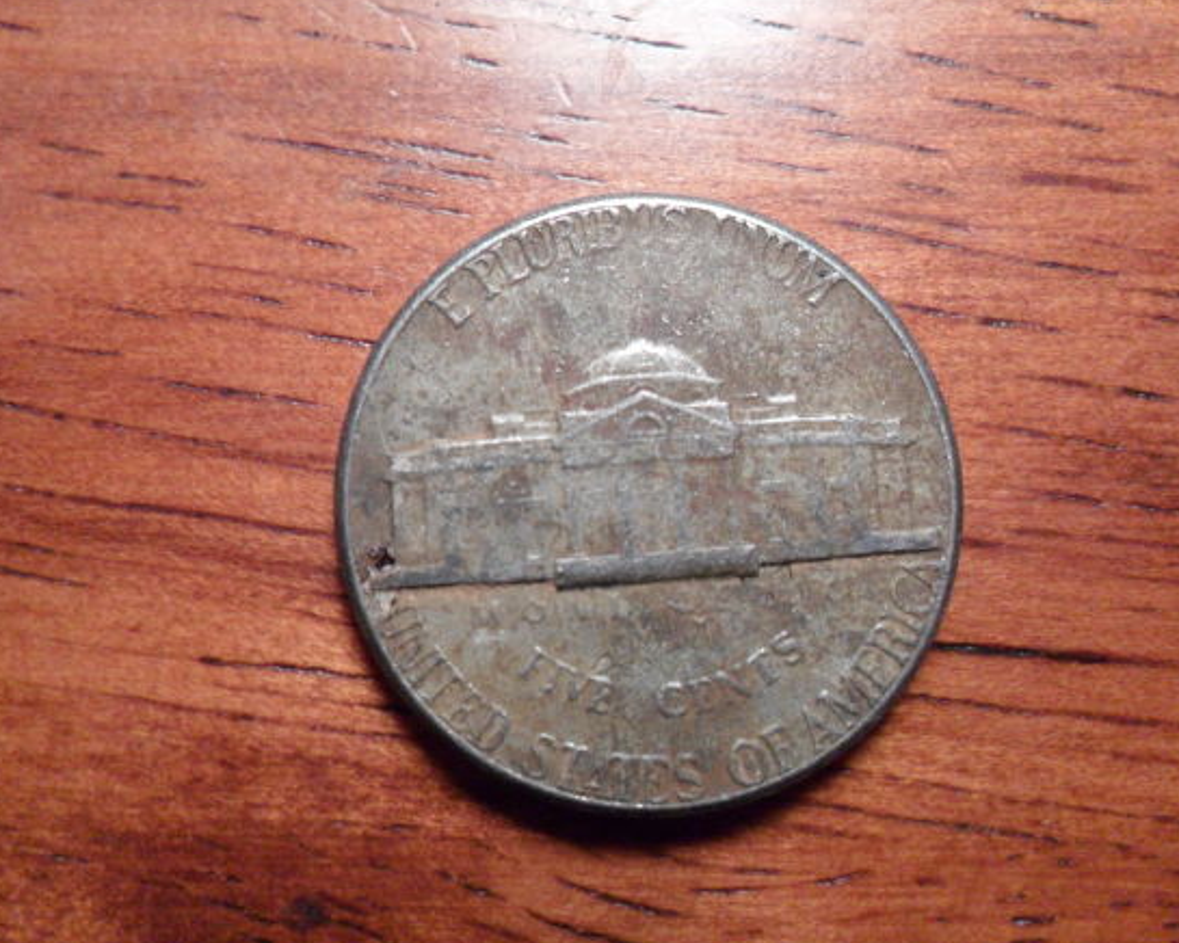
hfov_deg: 60.4
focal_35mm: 29
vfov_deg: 50.0
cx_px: 565
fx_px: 1012
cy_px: 476
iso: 240
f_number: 3.5
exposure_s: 1/30
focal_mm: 4.9
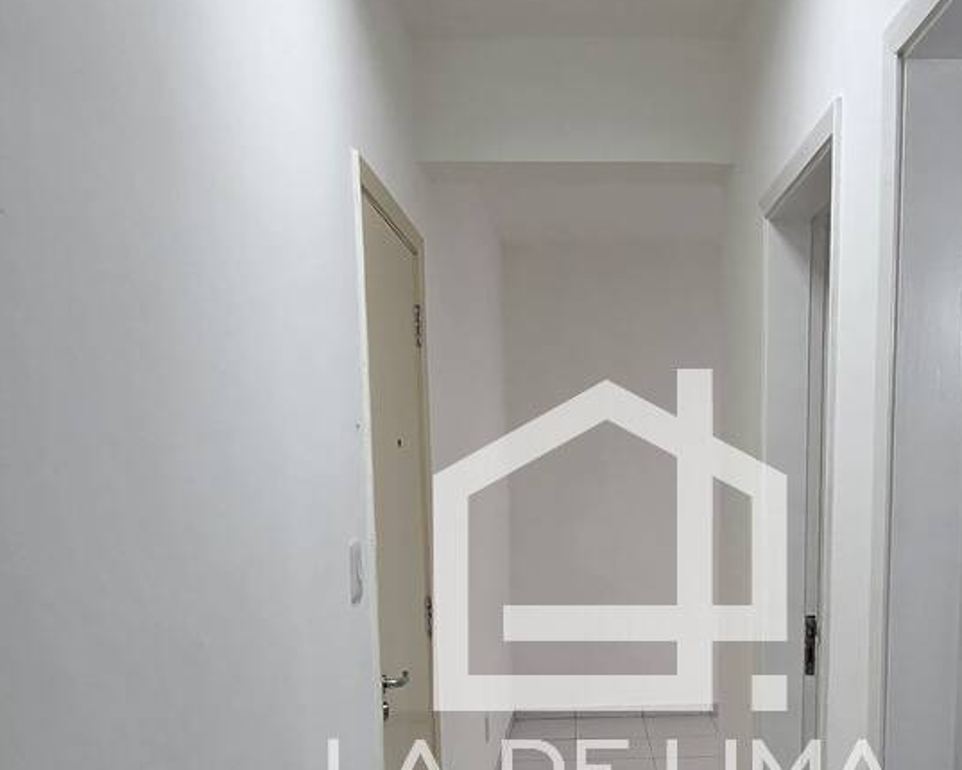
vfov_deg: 41.4
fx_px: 968
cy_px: 625
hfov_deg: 51.8
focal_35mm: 34
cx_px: 641
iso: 64
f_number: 2.2
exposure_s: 1/60
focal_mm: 2.2
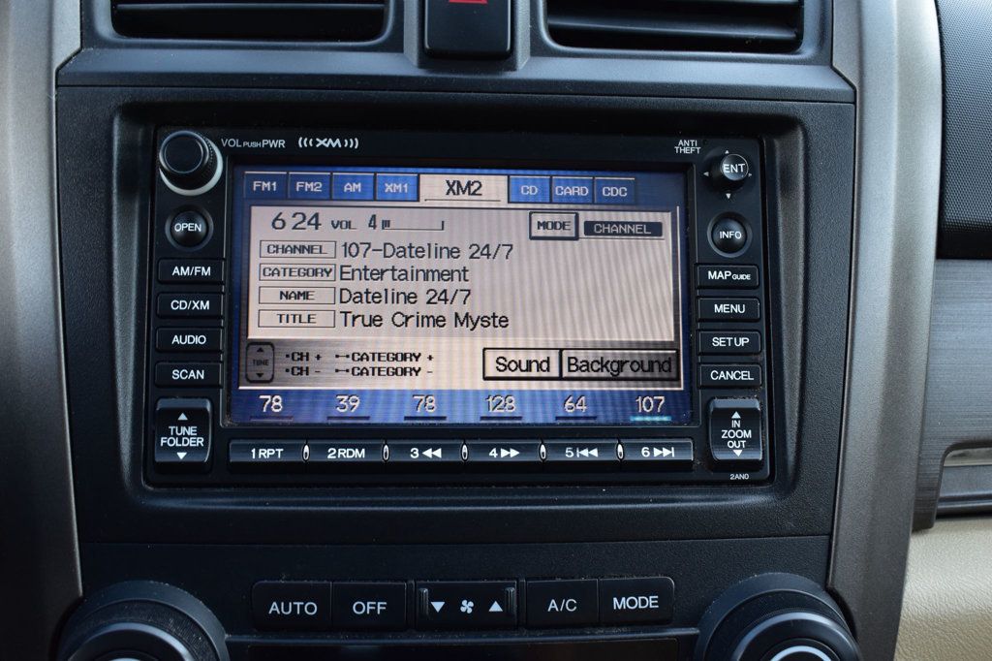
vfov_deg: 31.9
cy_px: 330
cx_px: 496
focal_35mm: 42
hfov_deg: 46.4
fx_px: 1157
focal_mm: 28
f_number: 7.1
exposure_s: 1/30
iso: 400
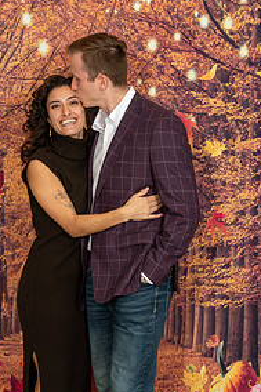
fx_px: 893
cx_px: 108
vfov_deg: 24.7
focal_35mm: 82
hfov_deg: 16.6
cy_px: 257
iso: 800
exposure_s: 1/80
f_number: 5.6
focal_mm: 34.5
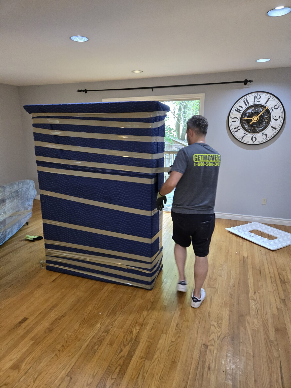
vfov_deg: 73.9
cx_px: 146
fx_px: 258
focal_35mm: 23
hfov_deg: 58.9
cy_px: 194
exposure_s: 1/60
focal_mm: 5.4
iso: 640
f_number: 1.8
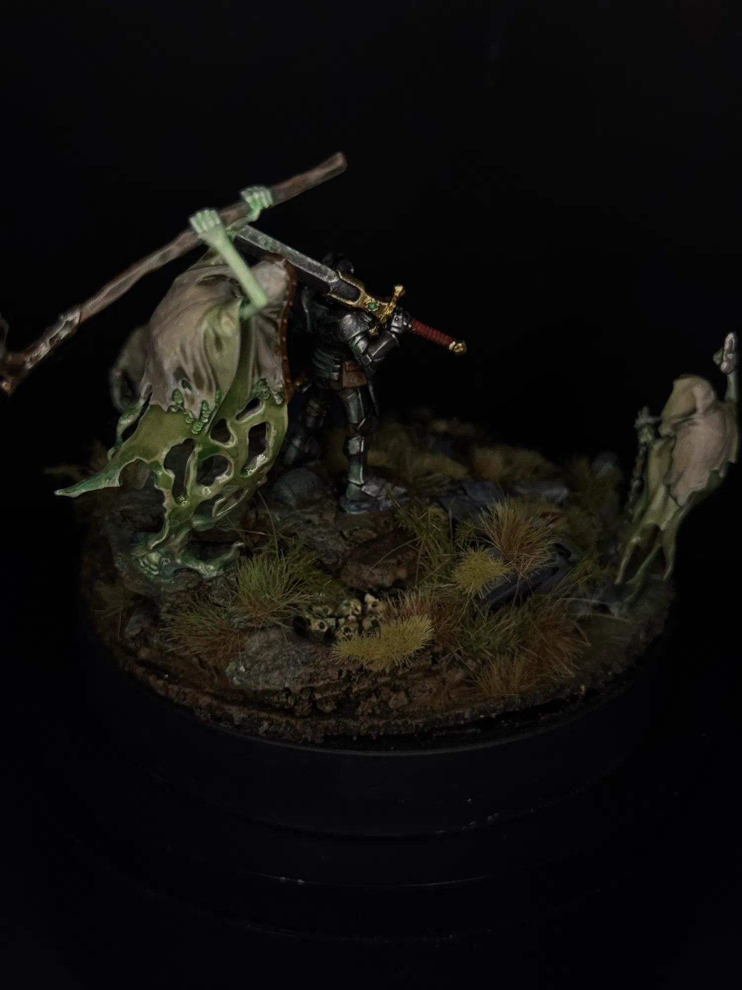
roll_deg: -0.2
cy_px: 495
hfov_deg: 30.3
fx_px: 1372
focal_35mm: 48
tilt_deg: -29.1
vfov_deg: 39.7
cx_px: 371
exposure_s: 1/60
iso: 250
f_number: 1.78
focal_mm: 6.76
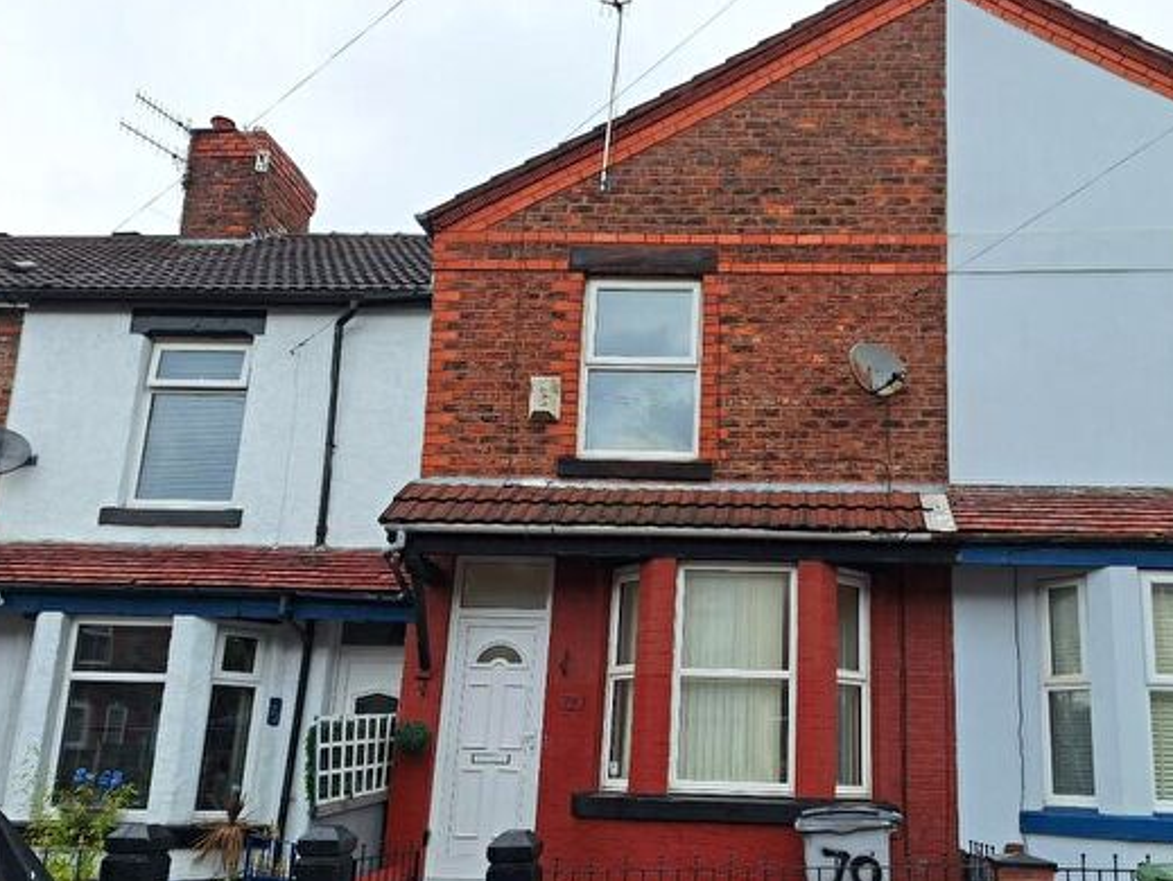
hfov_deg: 57.7
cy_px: 530
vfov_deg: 45.2
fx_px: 1051
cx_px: 725
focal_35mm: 31
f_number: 1.8
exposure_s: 1/981
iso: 40
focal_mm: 5.54
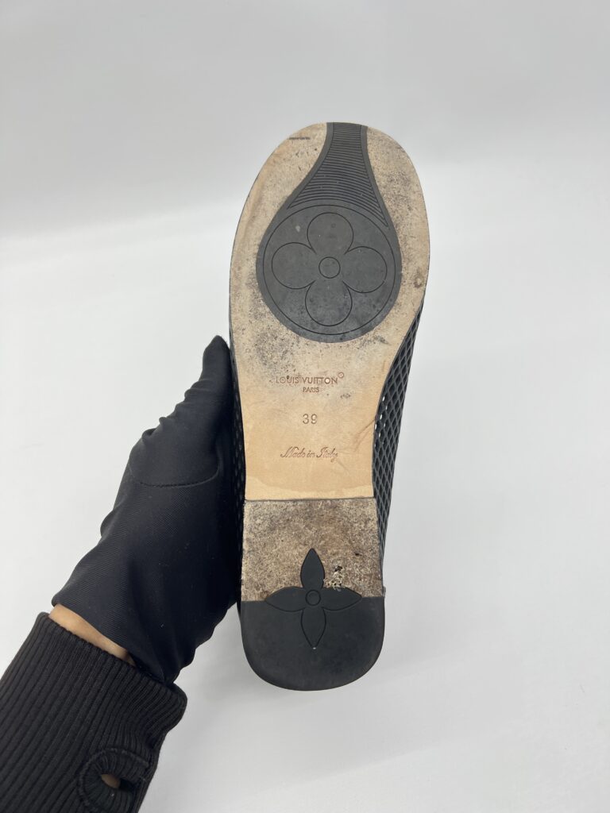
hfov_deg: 53.1
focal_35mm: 26
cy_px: 406
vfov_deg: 67.3
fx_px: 611
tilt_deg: -50.6
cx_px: 305
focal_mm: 5.7
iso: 40
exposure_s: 1/100
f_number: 1.5
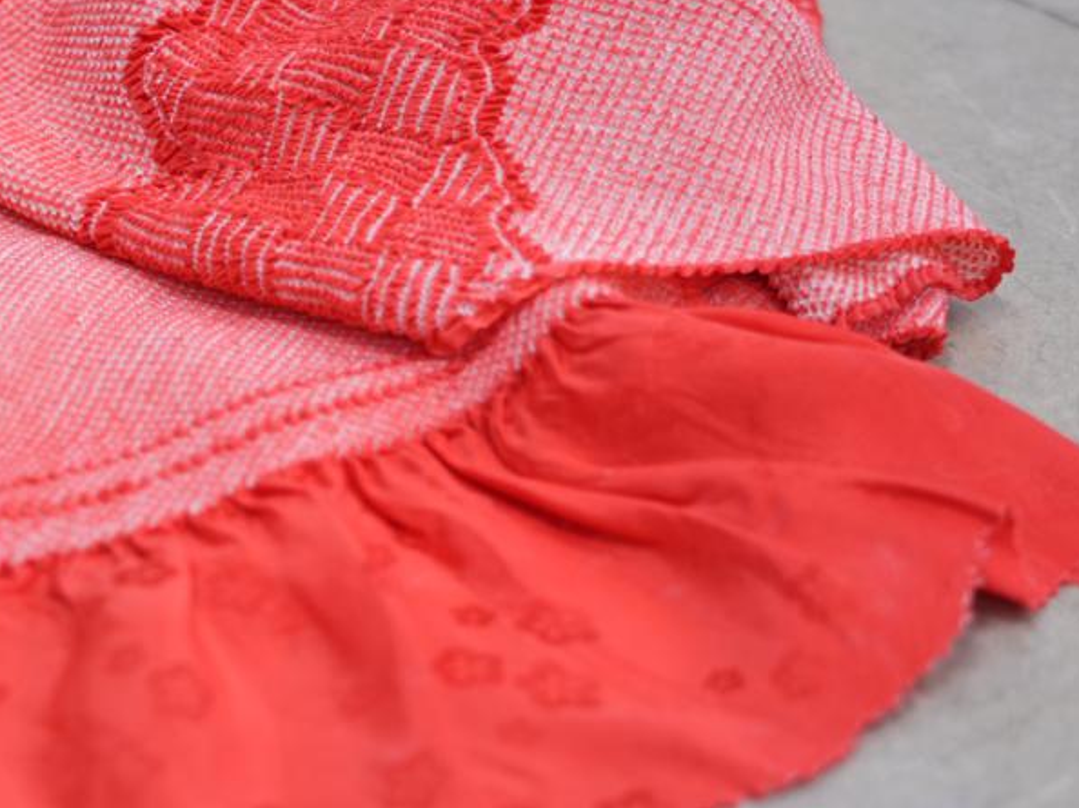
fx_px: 2461
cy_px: 449
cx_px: 213
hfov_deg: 24.3
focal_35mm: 79
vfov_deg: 18.6
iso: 400
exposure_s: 1/50
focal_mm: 45
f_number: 4
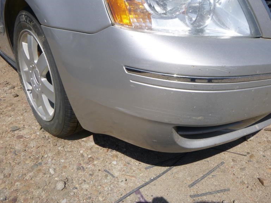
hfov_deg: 67.3
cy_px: 99
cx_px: 135
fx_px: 204
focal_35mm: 26
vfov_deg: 53.1
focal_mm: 4.5
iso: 100
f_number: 3.9
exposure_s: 1/800
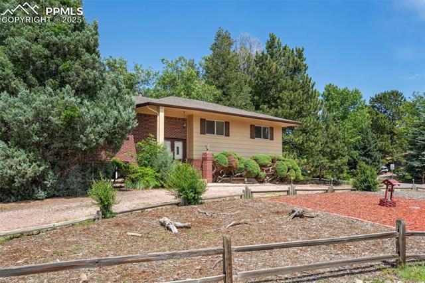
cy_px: 142
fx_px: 366
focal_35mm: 31
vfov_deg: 42.3
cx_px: 212
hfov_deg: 60.3
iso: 250
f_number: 6.7
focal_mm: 31
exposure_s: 1/750
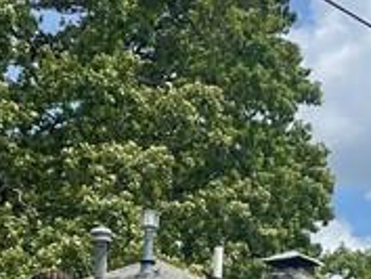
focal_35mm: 150
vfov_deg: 9.2
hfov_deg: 13.1
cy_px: 604
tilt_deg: +1.7
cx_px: 90
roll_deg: -3.7
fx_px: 1609
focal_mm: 4.2
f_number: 1.6
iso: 32
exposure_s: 1/4464
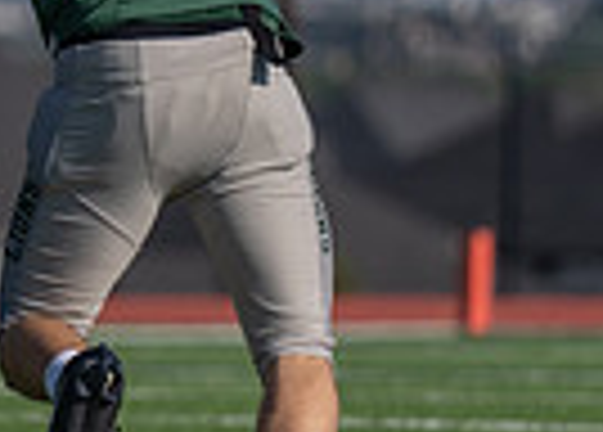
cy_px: -68
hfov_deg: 2.2
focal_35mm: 934
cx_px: -531
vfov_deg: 1.5
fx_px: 16012
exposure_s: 1/3200
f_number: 2.8
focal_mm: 167
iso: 100
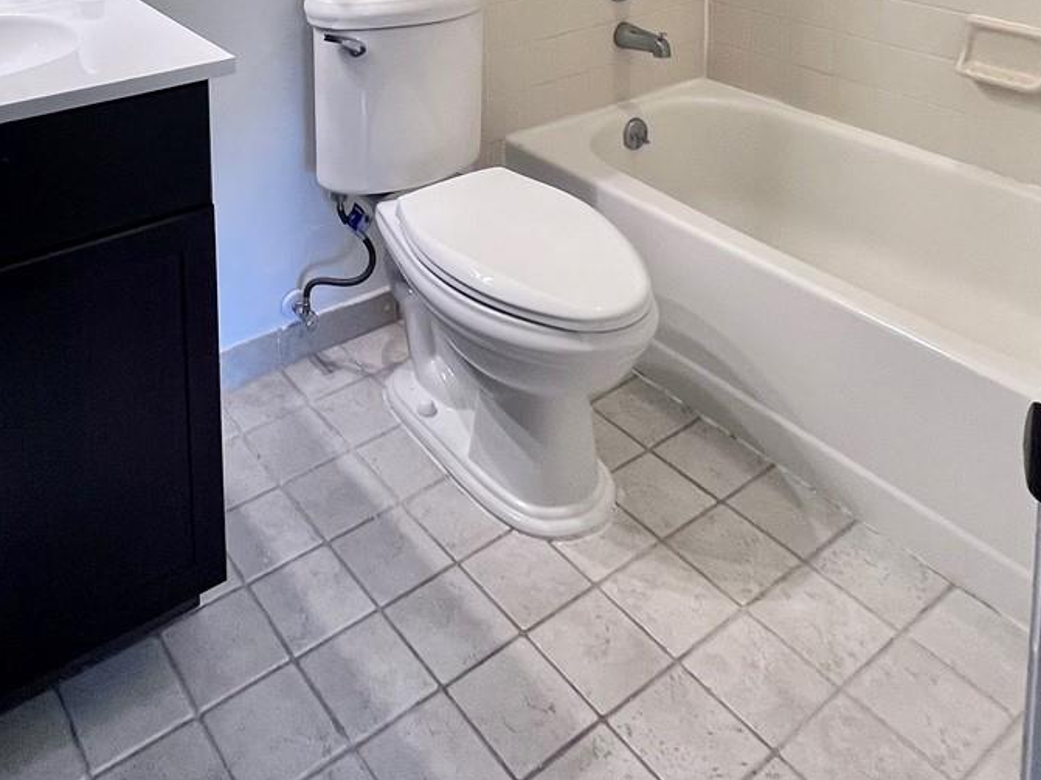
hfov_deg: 56.7
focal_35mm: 31
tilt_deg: -8.2
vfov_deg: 35.9
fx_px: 932
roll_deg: +2.2
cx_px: 320
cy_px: -146
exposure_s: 1/120
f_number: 1.8
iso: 100
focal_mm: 1.57
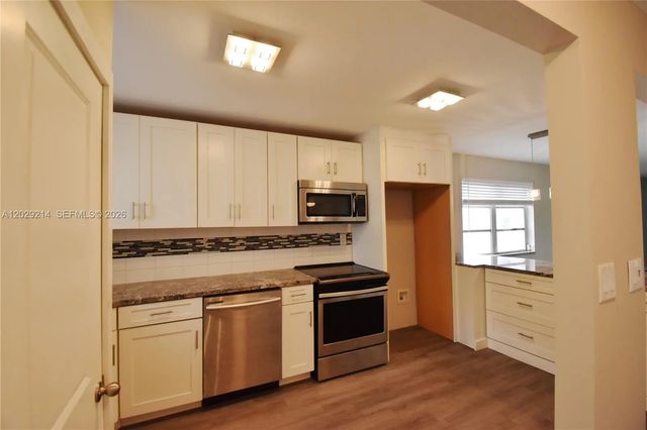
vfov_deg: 77.3
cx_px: 324
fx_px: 269
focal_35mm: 15
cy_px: 215
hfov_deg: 100.4
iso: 1400
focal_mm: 10
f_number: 5.6
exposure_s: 1/160
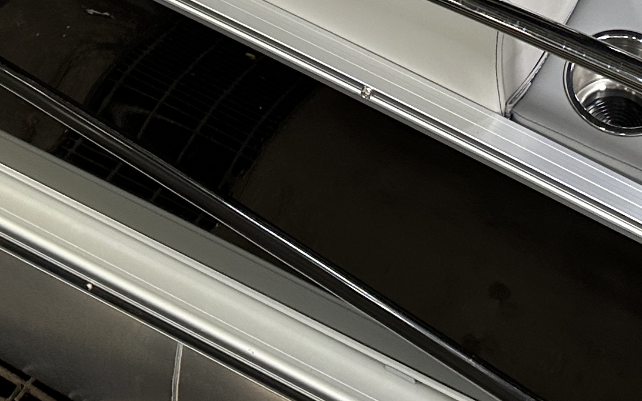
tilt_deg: -39.6
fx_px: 1645
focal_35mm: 94
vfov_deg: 12.3
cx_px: 493
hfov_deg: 21.9
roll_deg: +6.3
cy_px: -398
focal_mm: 6.86
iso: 200
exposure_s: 1/120
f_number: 1.78
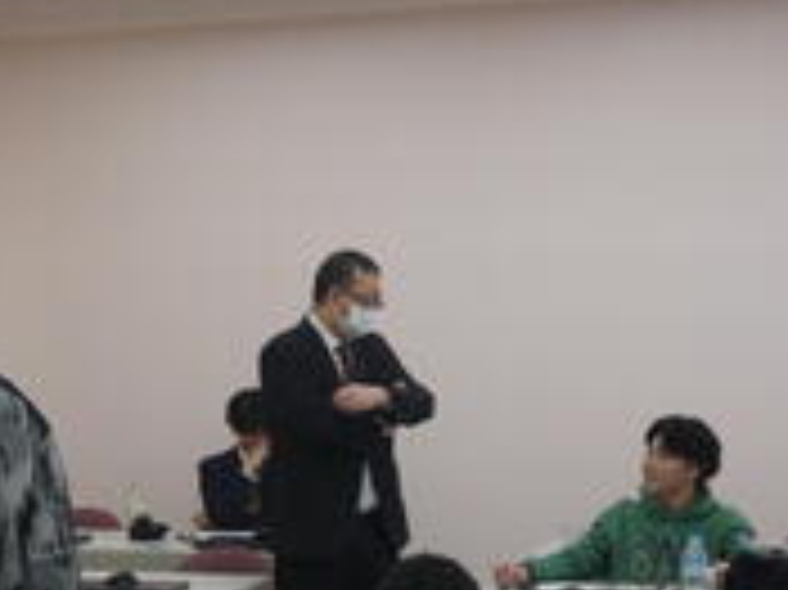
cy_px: 473
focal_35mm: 87
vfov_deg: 16.8
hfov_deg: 22.0
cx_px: 81
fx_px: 1979
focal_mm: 6.8
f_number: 3.5
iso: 160
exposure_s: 1/80
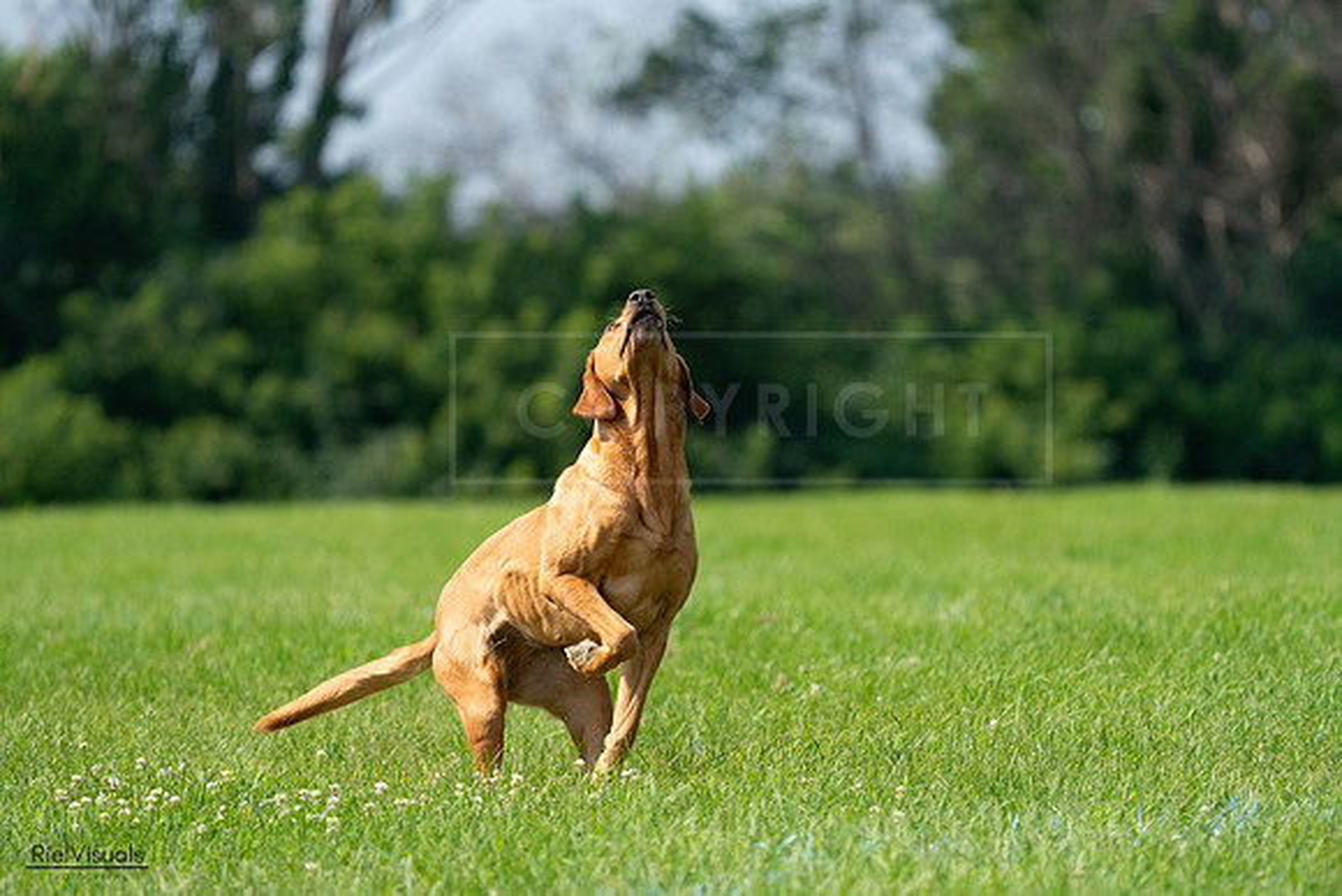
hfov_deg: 6.8
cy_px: 448
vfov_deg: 4.5
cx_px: 671
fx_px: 11297
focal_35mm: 303
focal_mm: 303
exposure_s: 1/4000
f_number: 6.3
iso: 1250
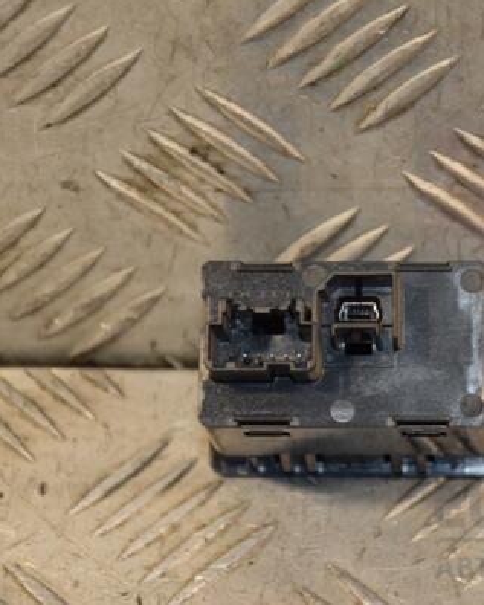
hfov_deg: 6.9
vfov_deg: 8.6
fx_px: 4004
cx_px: 406
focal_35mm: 224
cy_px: 301
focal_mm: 105
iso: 800
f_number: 5.6
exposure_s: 1/125
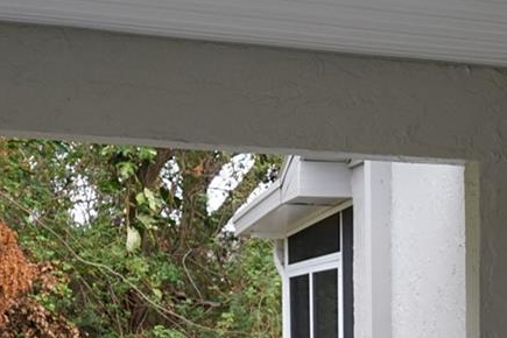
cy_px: 411
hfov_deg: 17.5
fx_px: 1450
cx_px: 801
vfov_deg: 12.9
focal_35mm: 103
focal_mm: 28
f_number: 4
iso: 500
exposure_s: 1/160
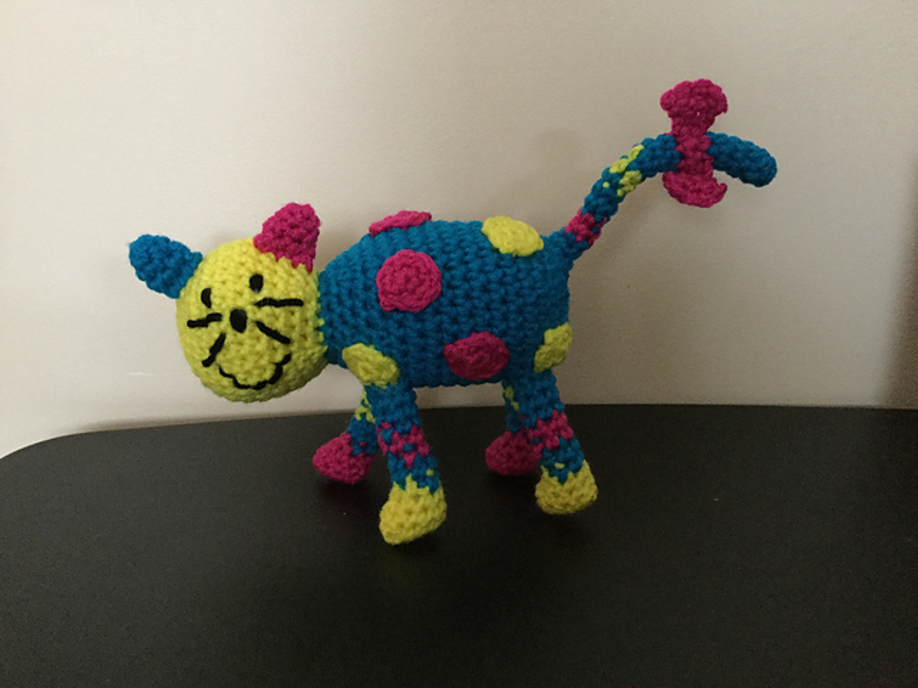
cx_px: 459
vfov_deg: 45.4
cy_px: 344
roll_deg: +0.0
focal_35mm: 31
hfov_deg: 58.4
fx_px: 822
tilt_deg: -20.3
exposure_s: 1/15
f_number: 2.4
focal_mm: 3.3
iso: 500
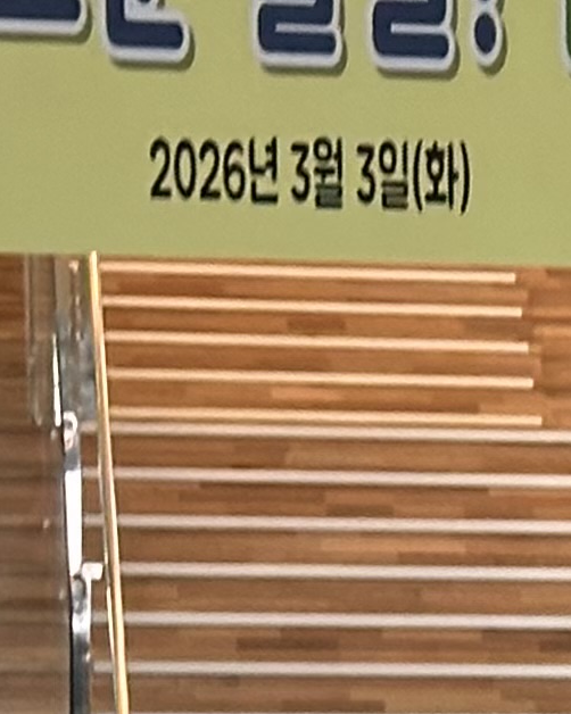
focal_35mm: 301
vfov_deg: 6.4
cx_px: 1724
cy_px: 900
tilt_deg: +0.9
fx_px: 6361
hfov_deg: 4.9
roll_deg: +0.6
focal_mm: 6.86
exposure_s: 1/60
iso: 160
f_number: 1.78
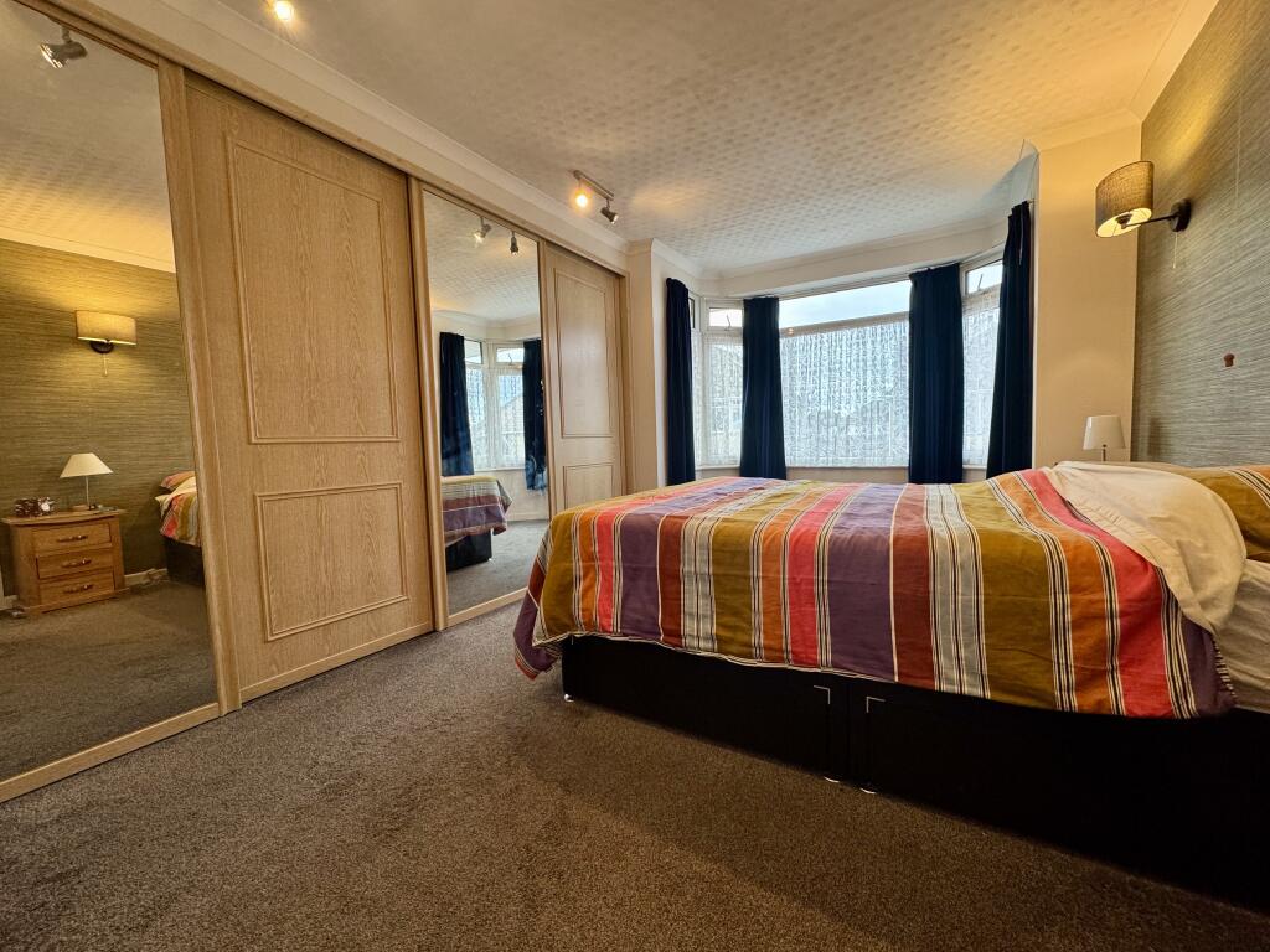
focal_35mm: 14
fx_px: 514
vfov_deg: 85.7
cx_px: 635
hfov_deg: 102.1
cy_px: 476
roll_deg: +1.9
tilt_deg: -3.0
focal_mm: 2.22
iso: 200
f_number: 2.2
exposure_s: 1/100
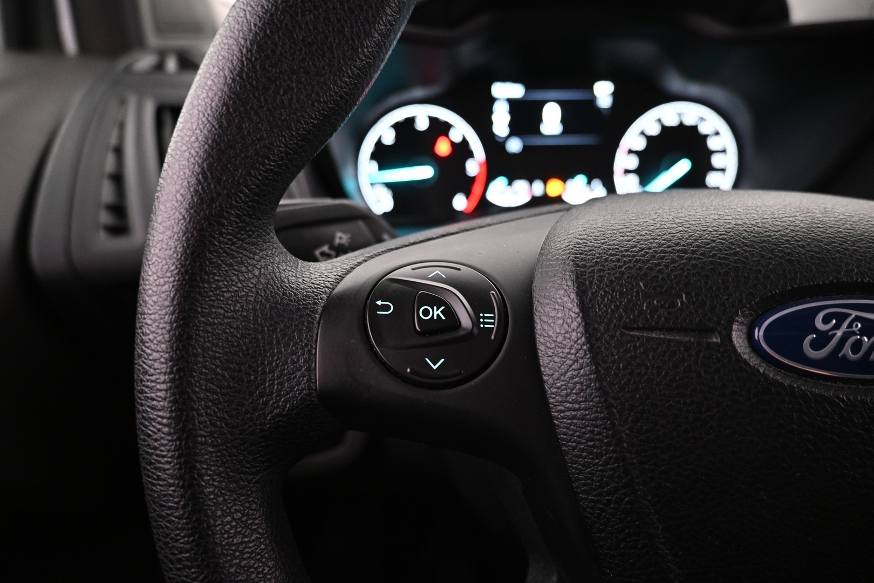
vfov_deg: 53.1
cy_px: 292
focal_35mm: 24
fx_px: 583
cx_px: 437
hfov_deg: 73.7
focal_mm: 16
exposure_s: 1/20
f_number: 3.5
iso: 1600
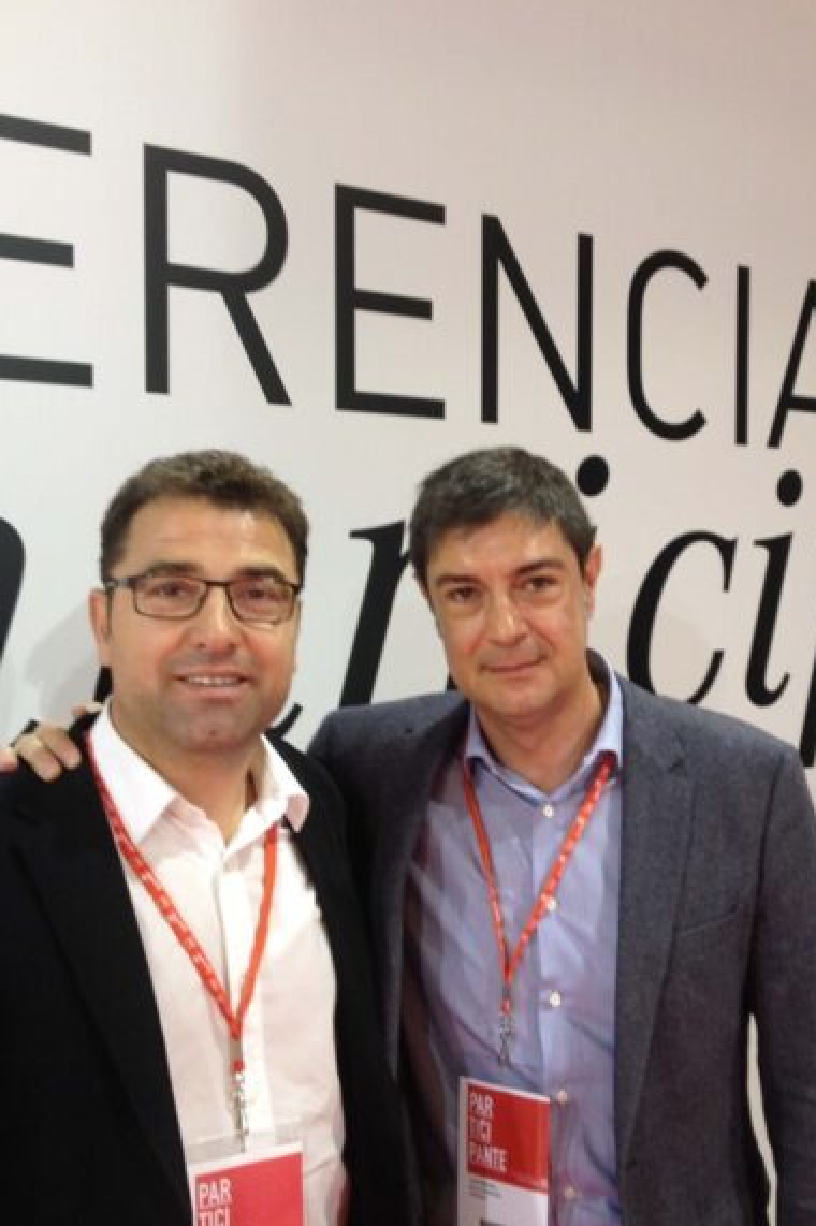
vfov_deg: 40.4
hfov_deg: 27.4
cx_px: 533
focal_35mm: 49
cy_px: 612
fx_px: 1668
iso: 50
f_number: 2.4
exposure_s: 1/24
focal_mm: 4.28
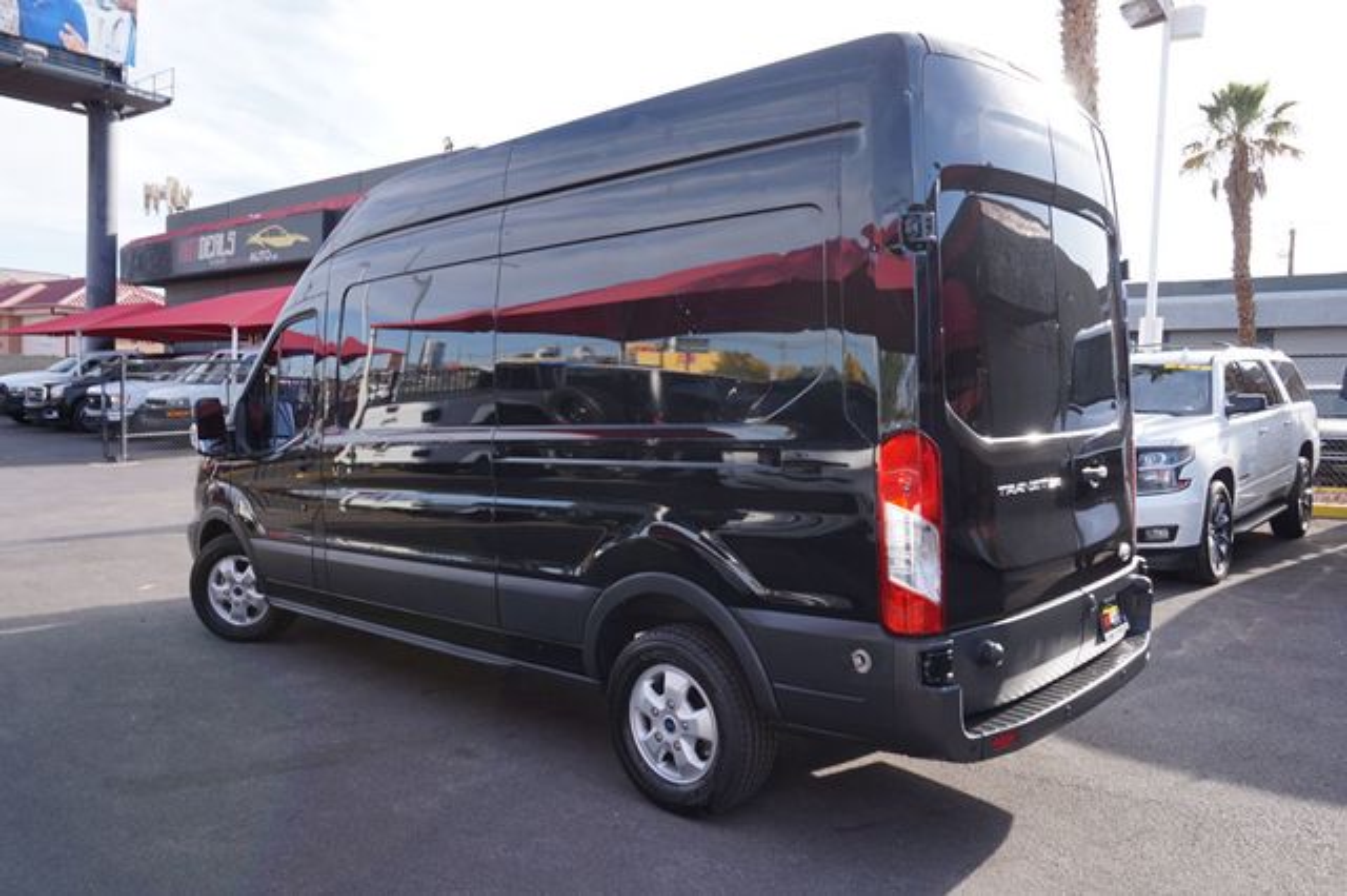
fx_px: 1010
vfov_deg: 47.9
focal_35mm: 27
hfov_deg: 67.4
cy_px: 448
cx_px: 674
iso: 100
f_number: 7.1
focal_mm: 18
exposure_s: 1/100
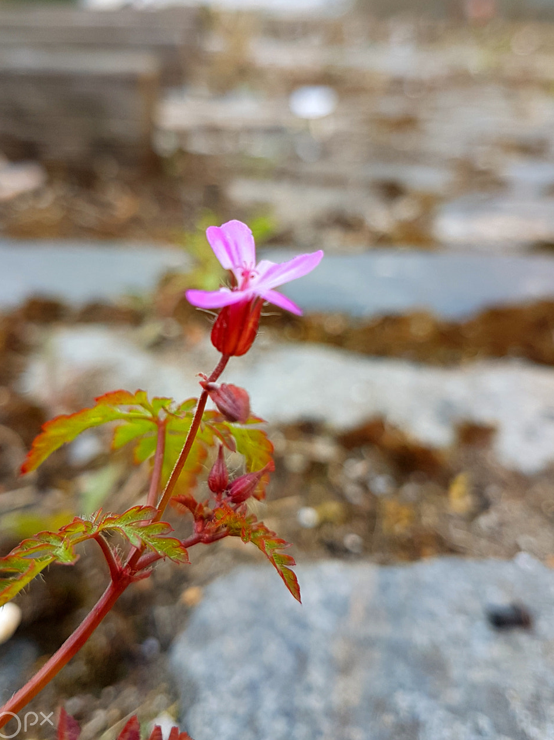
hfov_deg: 42.9
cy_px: 333
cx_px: 260
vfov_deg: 55.3
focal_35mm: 33
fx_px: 705
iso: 40
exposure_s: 1/204
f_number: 1.7
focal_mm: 4.2
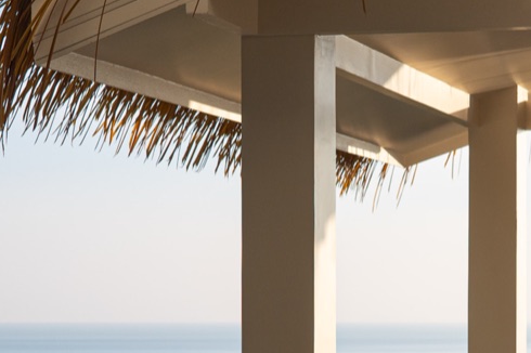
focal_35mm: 143
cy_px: 269
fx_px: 2108
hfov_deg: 14.3
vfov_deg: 9.6
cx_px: 347
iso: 100
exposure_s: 1/1000
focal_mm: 35
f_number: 4.5
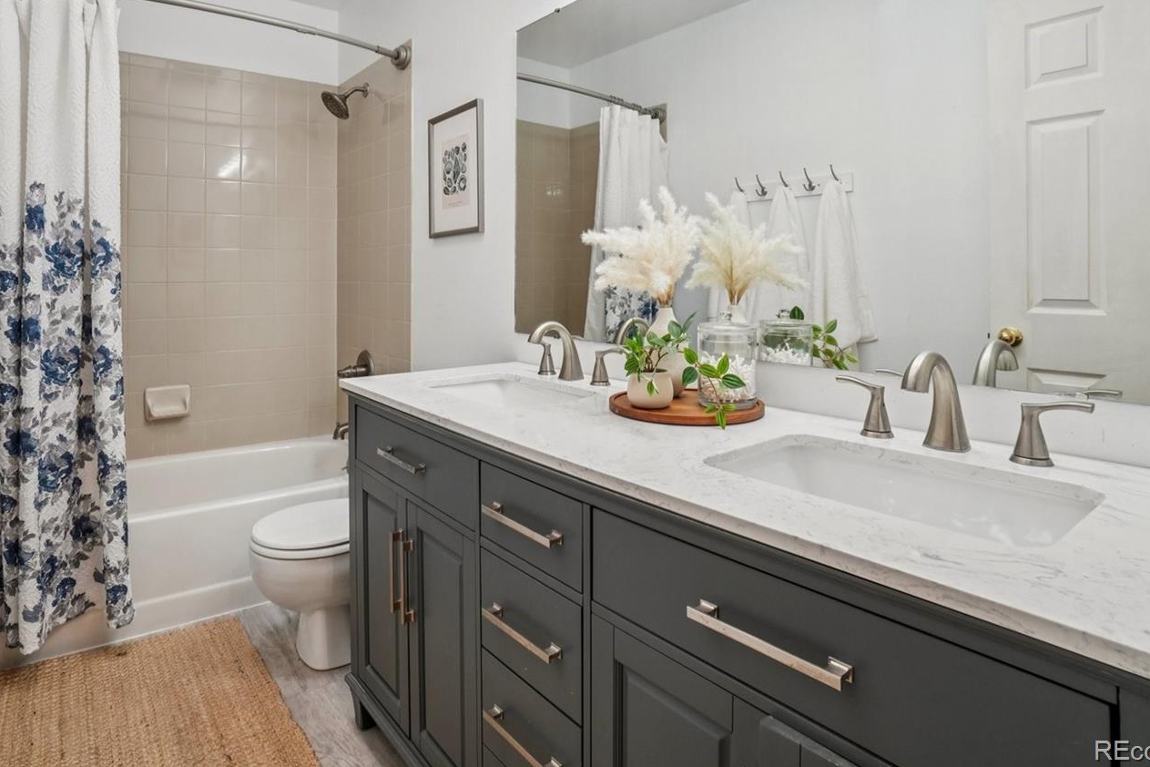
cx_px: 514
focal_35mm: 19
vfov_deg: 63.6
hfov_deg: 86.6
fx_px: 607
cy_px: 284
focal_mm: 10
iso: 400
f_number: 8
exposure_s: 1/50
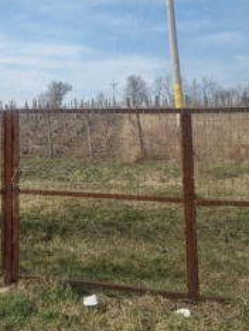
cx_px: 52
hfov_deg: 34.2
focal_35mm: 41
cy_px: 100
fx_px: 393
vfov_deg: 44.8
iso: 50
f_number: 1.8
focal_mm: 6.7
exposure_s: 1/833
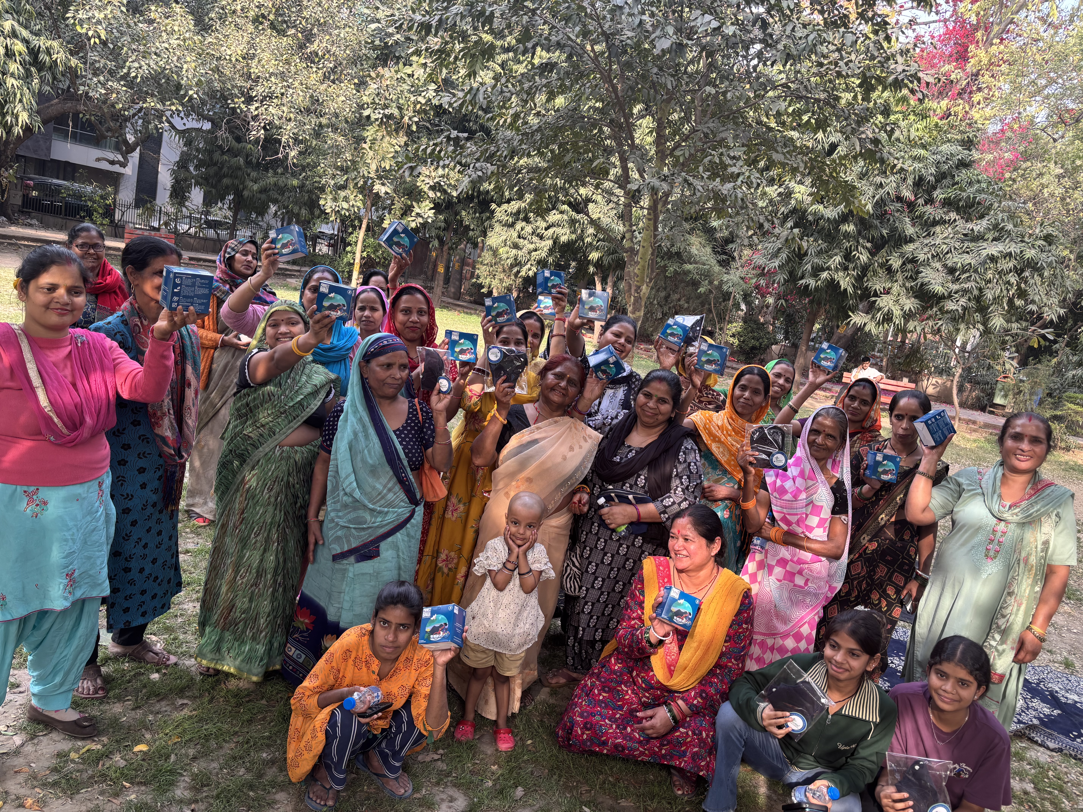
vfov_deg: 53.1
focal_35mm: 26
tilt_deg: -8.6
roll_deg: -10.7
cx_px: 542
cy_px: 406
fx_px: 813
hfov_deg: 67.3
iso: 50
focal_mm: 5.96
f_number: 1.6
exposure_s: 1/121
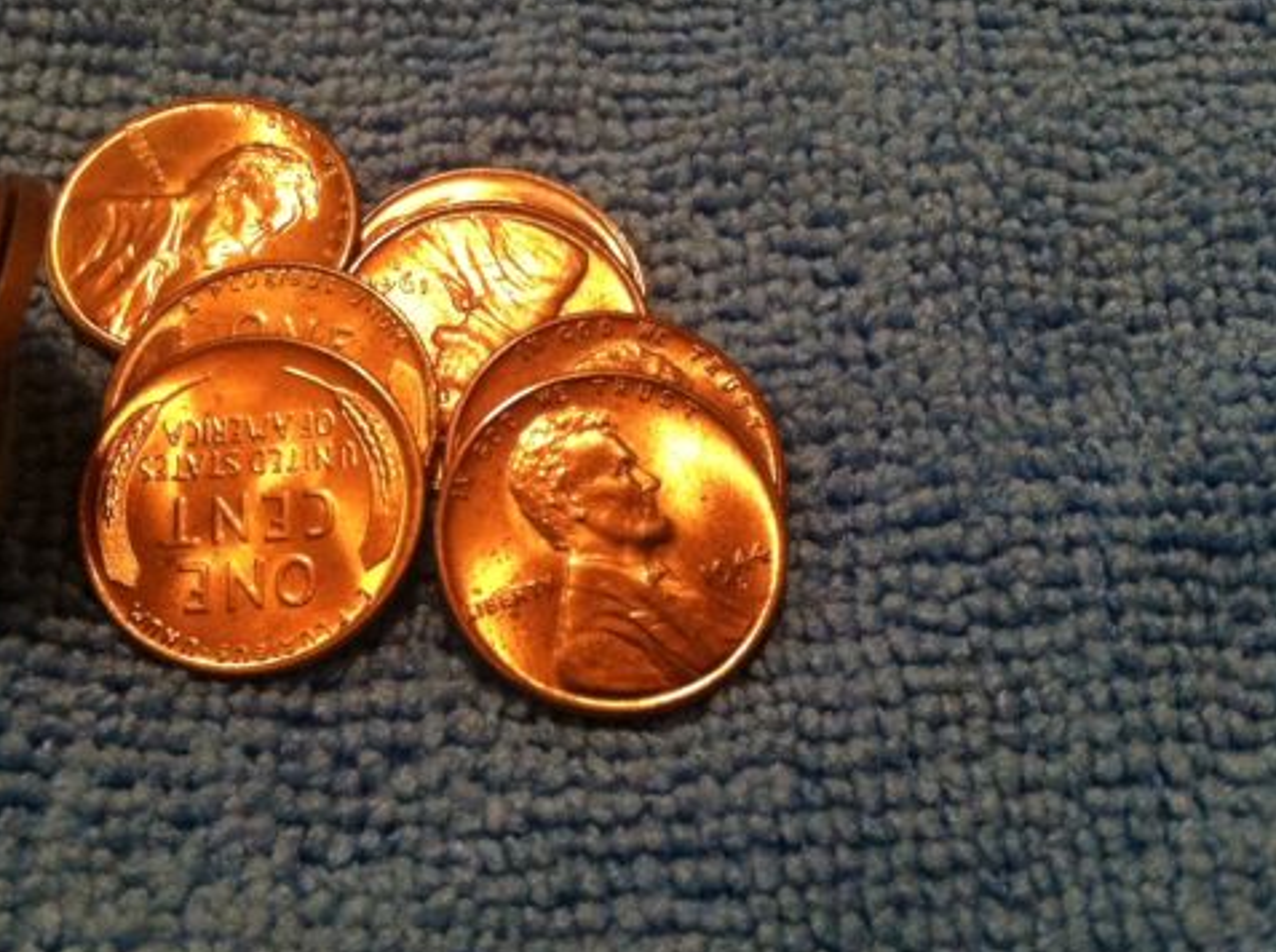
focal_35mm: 44
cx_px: 479
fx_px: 1619
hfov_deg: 42.7
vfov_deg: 32.8
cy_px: 455
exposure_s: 1/15
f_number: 2.8
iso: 640
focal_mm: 3.85
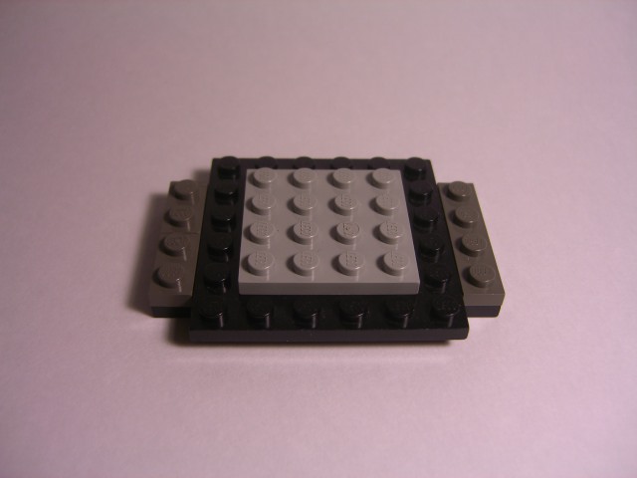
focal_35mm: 38
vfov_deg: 37.7
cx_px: 318
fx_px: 699
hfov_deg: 49.0
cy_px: 239
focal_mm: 7.9
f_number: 2.8
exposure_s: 1/80
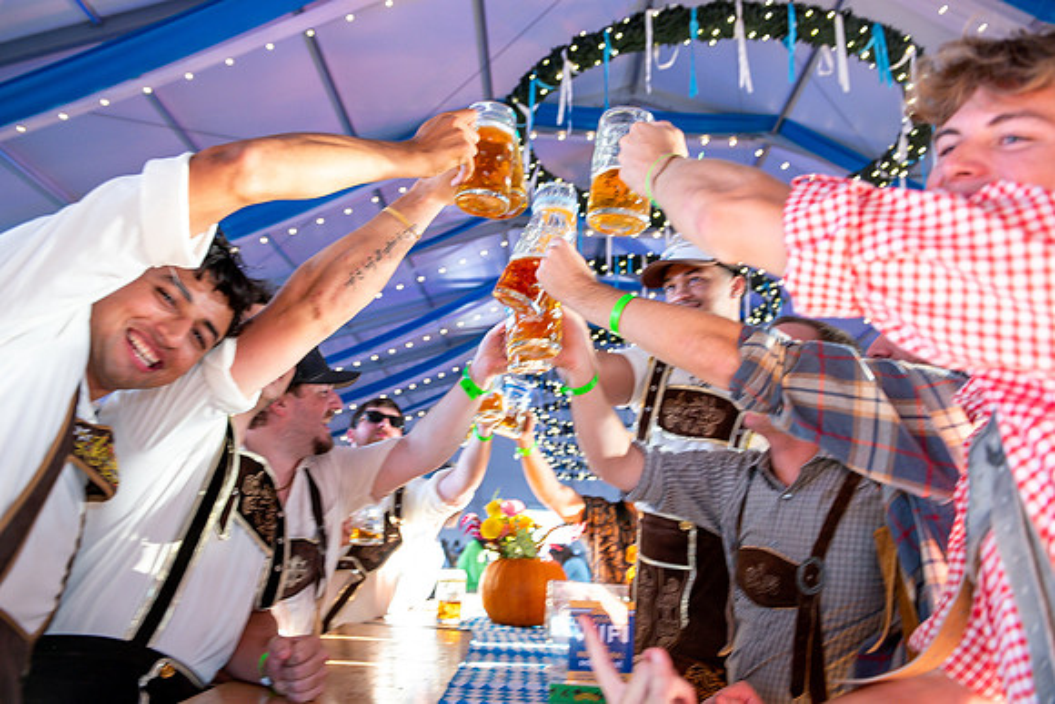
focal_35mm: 28
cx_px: 528
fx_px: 821
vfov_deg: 46.4
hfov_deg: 65.5
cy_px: 352
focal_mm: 28
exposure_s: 1/40
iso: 640
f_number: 4
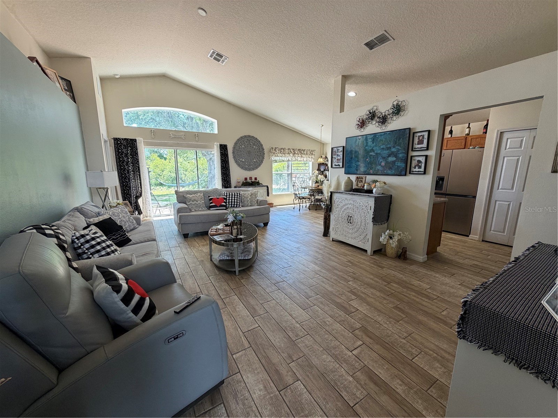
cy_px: 209
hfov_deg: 102.1
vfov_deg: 85.7
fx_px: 226
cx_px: 279
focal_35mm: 14
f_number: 2.2
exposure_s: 1/121
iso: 160
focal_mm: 2.22
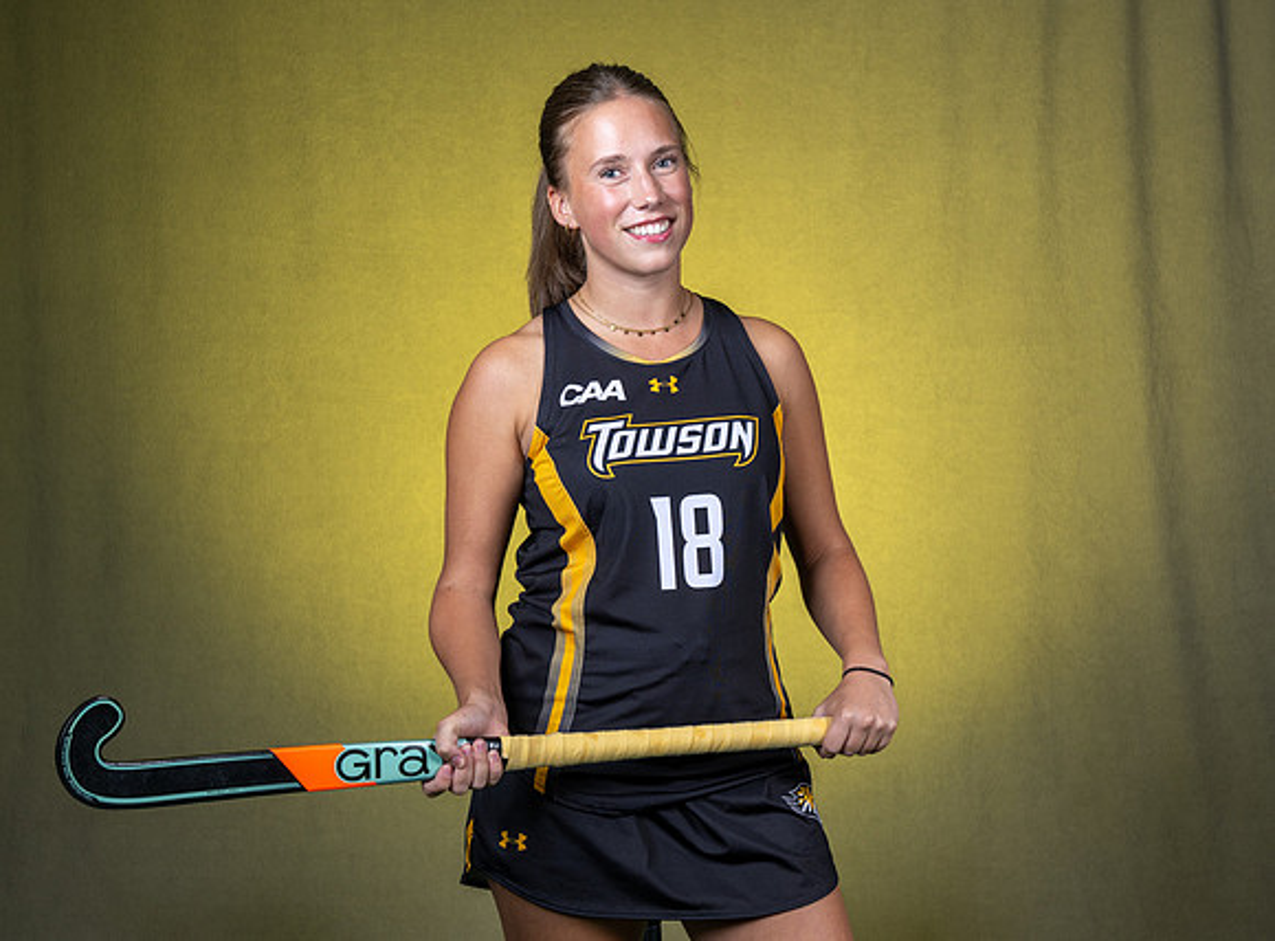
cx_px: 758
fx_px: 2871
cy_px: 498
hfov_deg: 25.0
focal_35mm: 78
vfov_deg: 18.6
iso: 100
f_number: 8
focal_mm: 54
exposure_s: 1/160
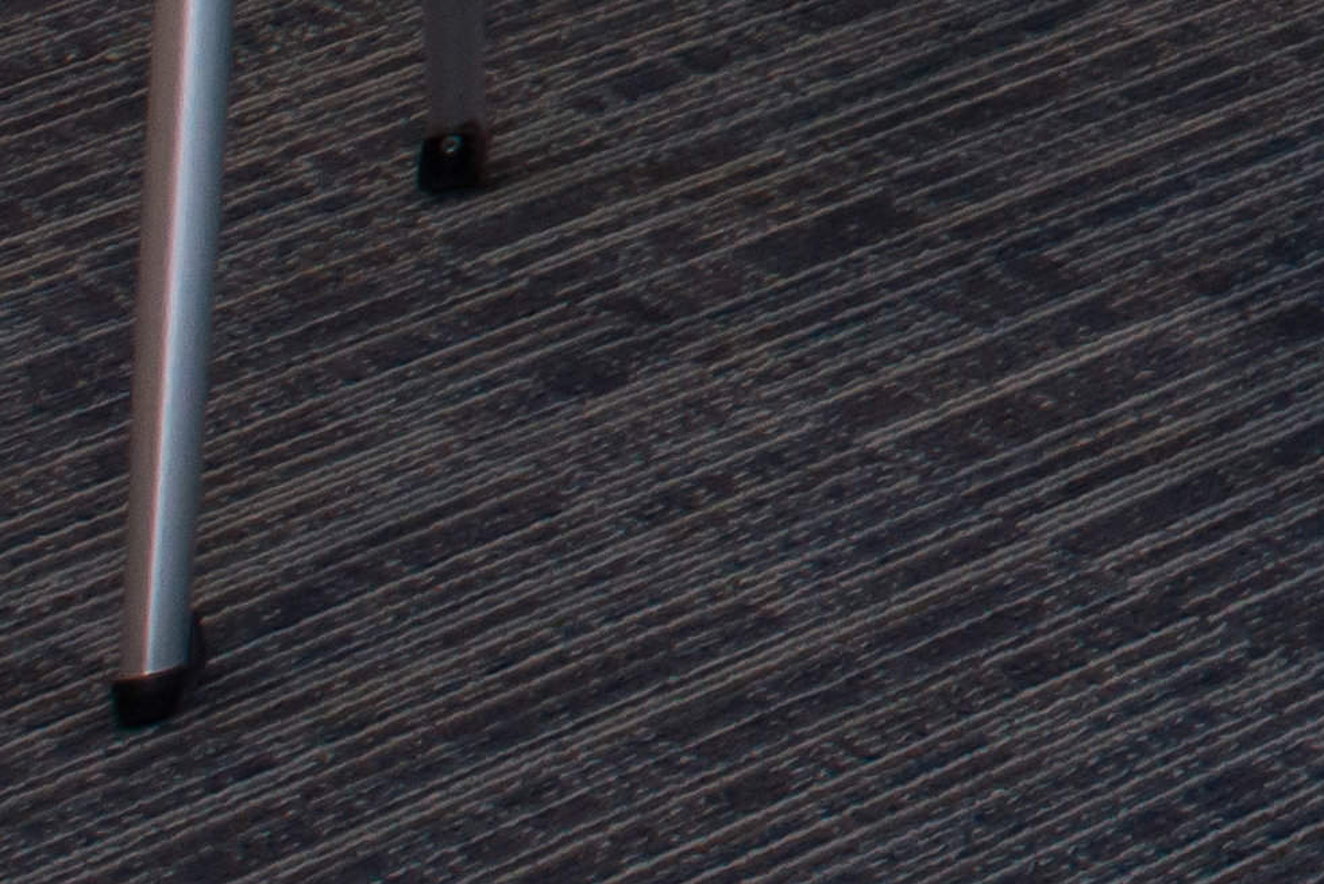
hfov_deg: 8.2
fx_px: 6623
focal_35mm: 180
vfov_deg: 6.8
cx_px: 4837
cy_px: -1879
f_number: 11
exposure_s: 1/8
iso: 640
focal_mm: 24
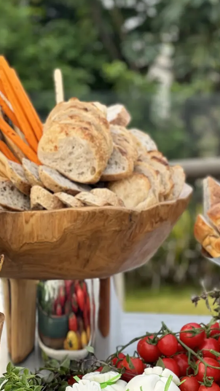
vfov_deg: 23.4
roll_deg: -1.0
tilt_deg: -11.1
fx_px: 943
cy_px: 245
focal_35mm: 91
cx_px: 194
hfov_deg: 13.2
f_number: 1.78
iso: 64
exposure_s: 1/255
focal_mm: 6.76
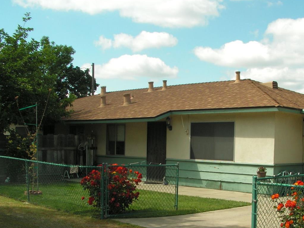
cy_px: 154
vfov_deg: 27.3
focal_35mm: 53
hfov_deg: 36.0
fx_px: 465
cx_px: 190
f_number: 4.8
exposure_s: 1/250
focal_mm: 6
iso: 50
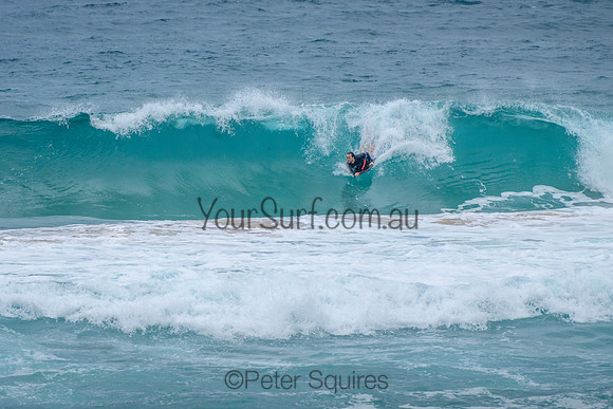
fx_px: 9368
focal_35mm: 550
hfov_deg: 3.7
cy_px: 169
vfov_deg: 2.5
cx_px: 231
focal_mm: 400
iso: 200
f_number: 5.6
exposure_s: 1/2000
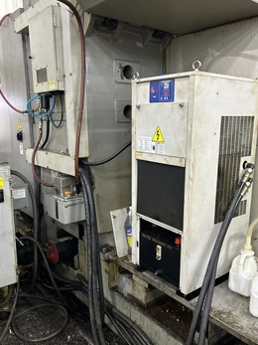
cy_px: 182
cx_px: 133
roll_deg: +1.0
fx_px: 298
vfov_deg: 59.9
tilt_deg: -11.0
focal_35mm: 30
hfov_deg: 46.8
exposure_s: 1/60
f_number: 1.5
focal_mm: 5.7
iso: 400
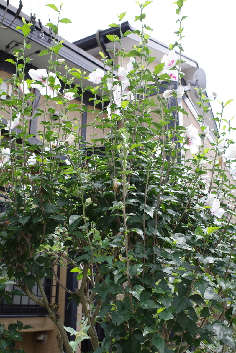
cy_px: 176
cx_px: 118
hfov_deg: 37.9
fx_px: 344
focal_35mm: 35
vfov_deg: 54.4
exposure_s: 1/320
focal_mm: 18.3
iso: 200
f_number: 4.5
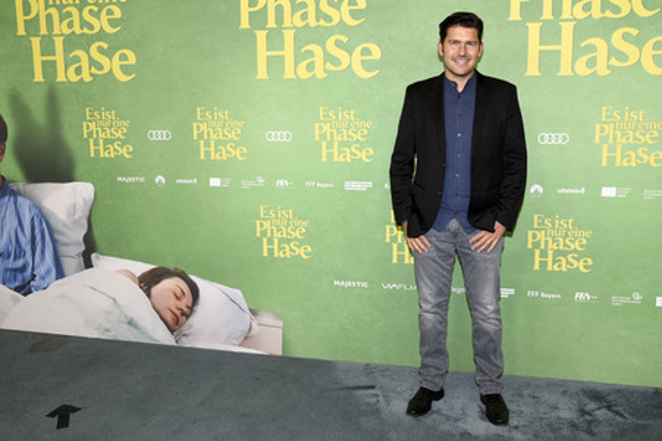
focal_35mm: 30
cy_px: 220
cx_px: 331
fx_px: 551
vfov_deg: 43.5
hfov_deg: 62.0
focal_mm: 30
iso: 500
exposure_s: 1/125
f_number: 6.3
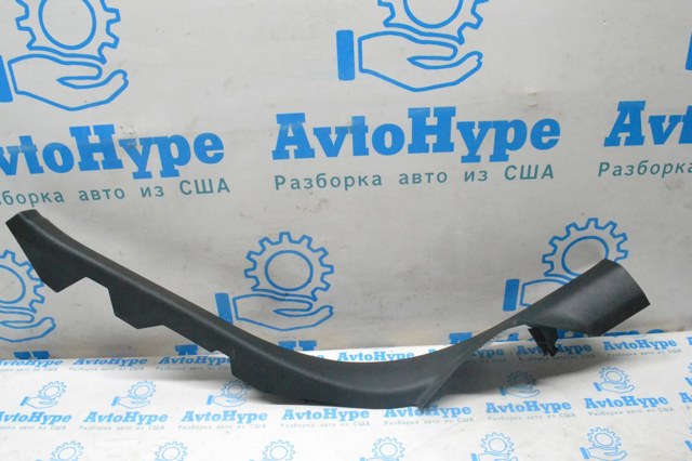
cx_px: 346
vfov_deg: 47.9
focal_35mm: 27
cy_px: 230
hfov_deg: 67.4
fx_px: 519
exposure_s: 1/125
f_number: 10
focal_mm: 18
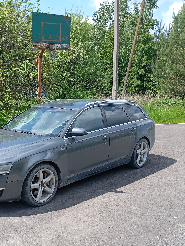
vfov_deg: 44.7
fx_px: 291
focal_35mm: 41
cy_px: 173
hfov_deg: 34.9
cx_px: 62
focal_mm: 4.22
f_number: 1.8
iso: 109
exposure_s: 1/385
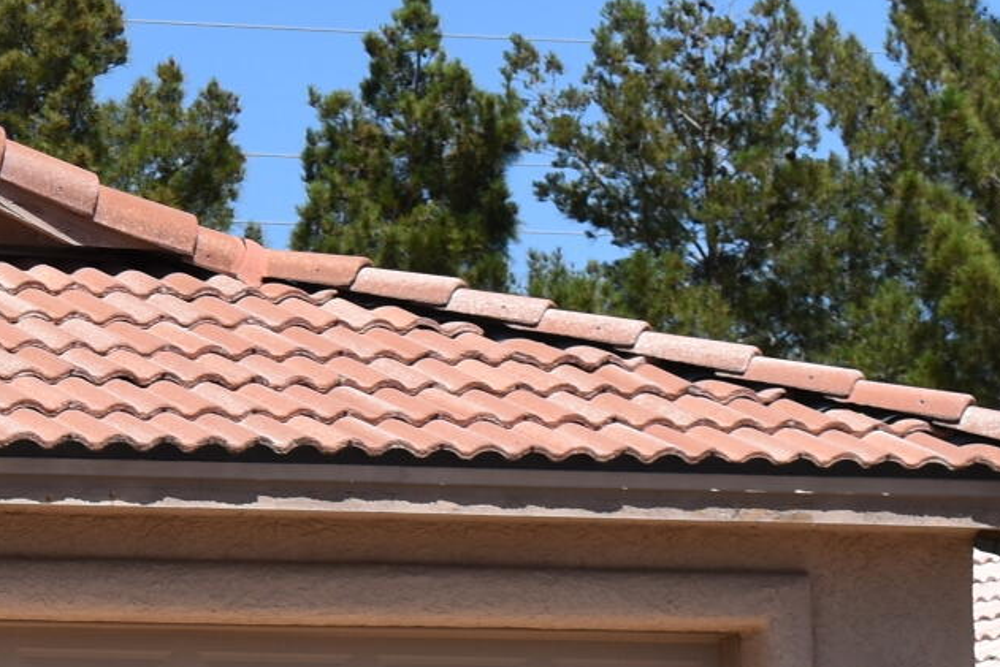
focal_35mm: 214
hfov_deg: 9.1
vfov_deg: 6.4
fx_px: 5945
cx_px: -849
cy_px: 285
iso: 100
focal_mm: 30
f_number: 9
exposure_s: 1/320
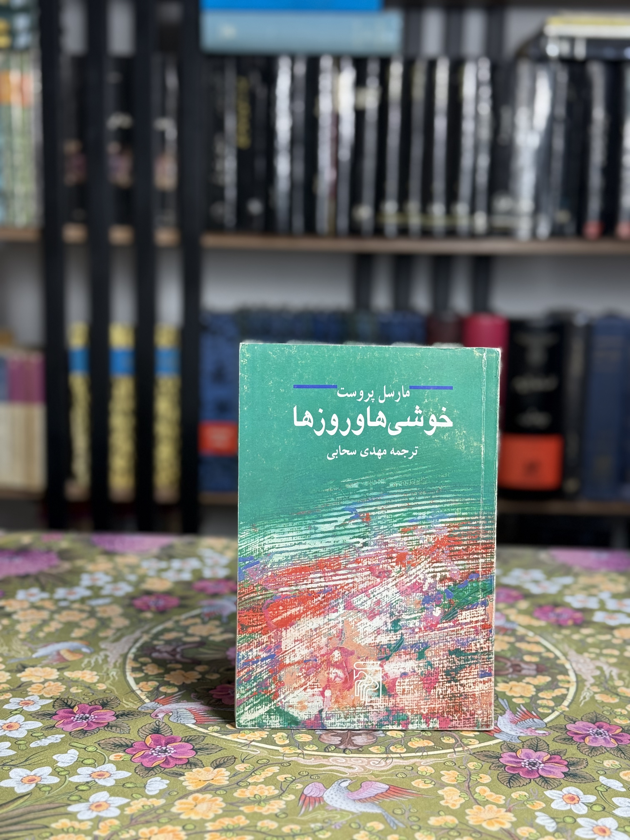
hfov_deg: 30.3
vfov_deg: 39.7
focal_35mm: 48
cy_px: 420
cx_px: 315
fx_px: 1165
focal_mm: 6.76
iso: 100
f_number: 1.78
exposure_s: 1/100
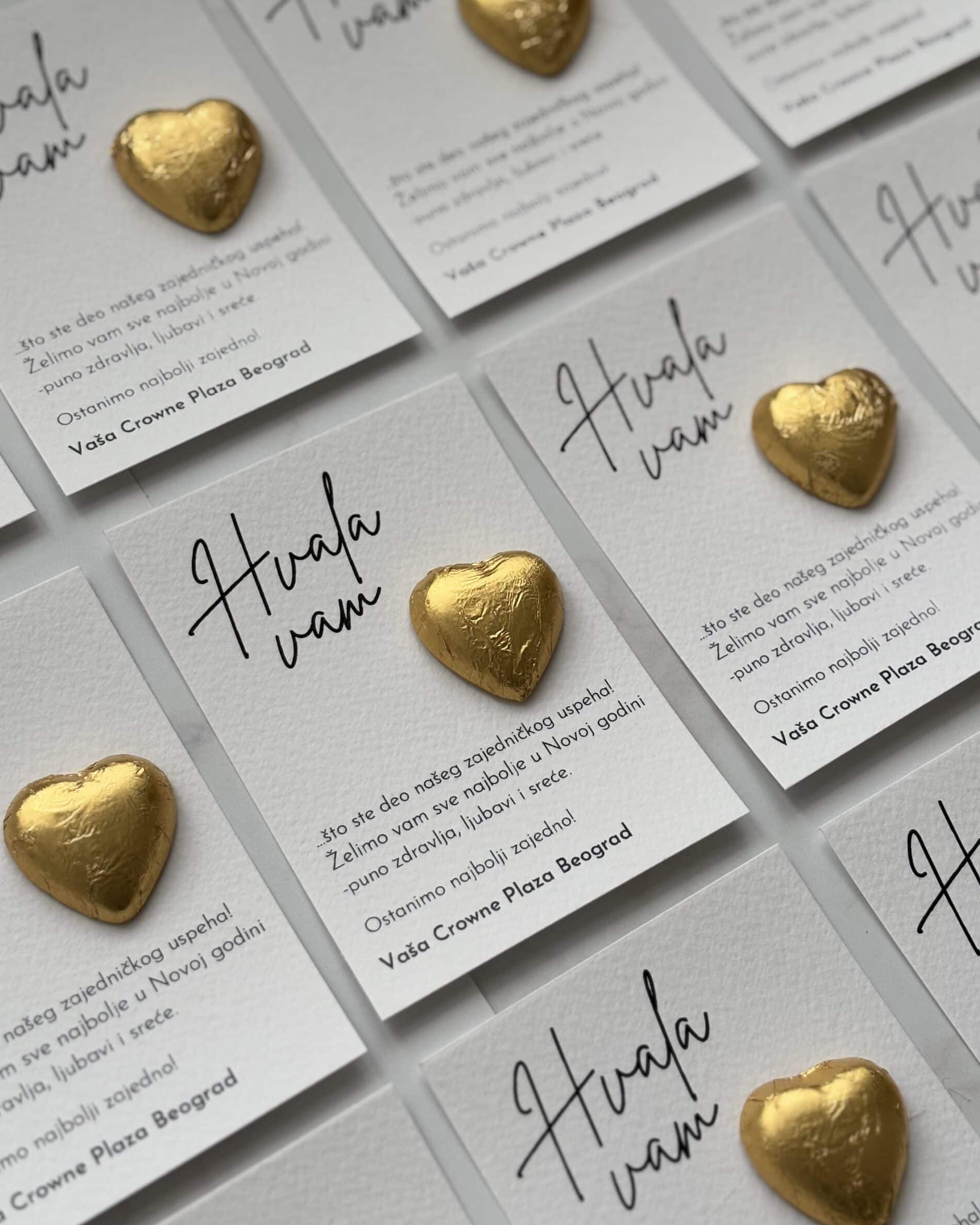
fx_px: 1994
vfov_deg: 34.1
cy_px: 616
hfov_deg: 27.6
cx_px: 484
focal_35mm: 55
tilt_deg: -66.5
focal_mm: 5.96
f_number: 1.6
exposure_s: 1/69
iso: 50
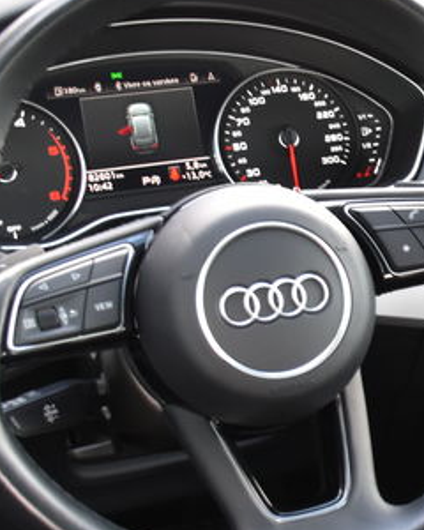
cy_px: 252
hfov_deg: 15.1
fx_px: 1474
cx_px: 641
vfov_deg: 20.4
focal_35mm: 94
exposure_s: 1/60
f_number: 4
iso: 720
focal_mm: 20
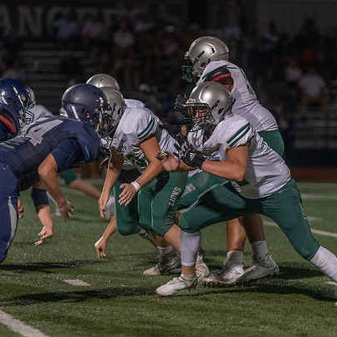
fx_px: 3051
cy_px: 176
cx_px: 179
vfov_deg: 6.3
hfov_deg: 6.3
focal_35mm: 277
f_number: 3.2
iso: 6400
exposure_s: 1/1000
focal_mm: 200
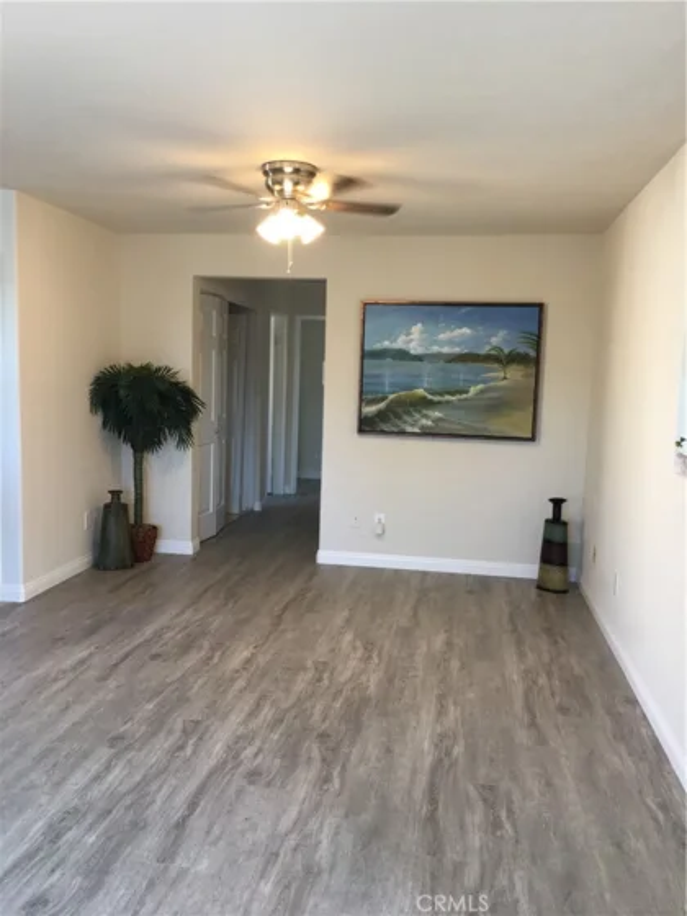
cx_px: 344
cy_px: 458
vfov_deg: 61.7
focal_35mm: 29
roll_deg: -2.8
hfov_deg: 48.2
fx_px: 767
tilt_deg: -3.9
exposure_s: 1/15
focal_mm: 4.15
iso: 32
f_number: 2.2
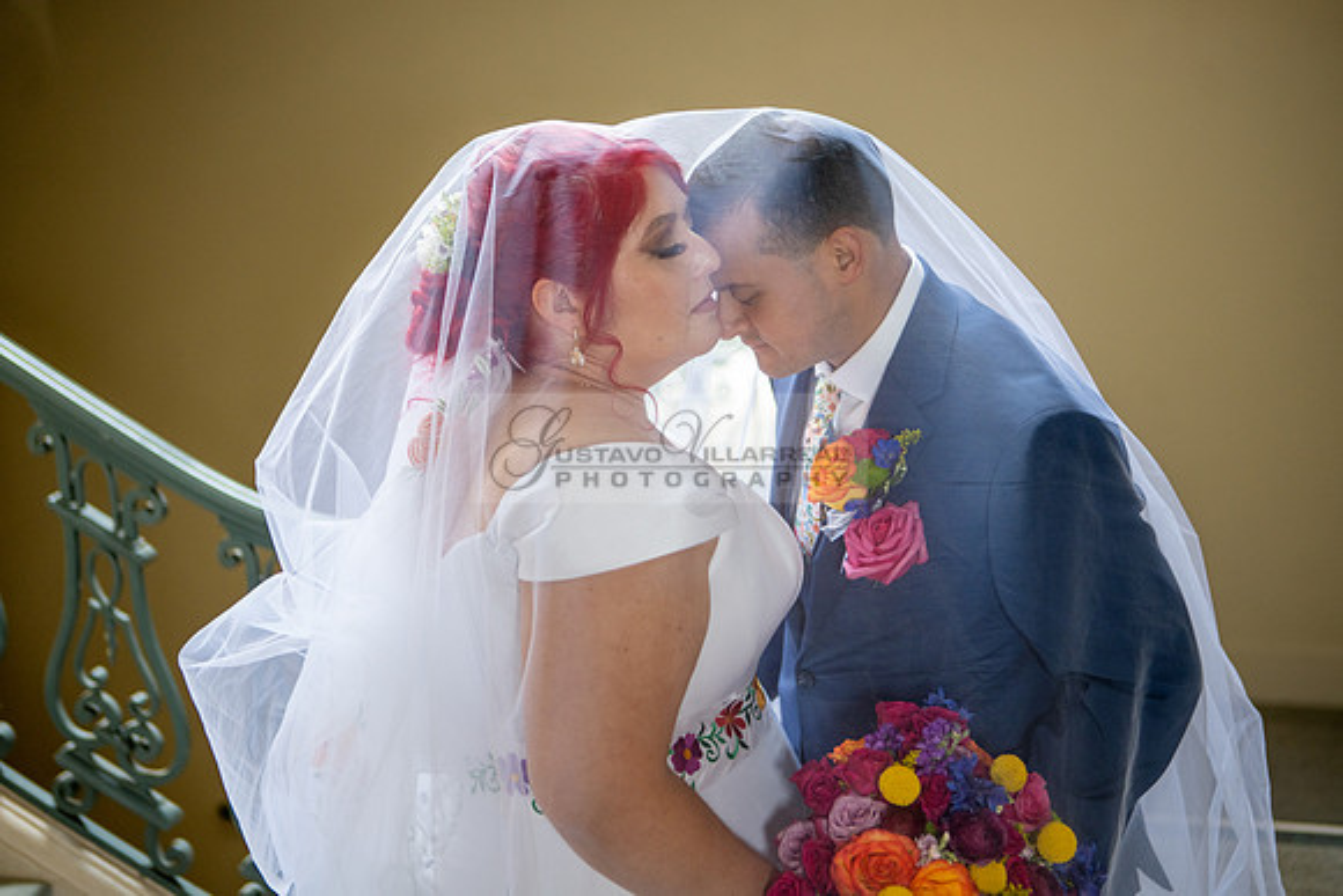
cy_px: 429
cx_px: 642
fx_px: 1986
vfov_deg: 25.4
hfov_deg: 37.4
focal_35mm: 53
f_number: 2.8
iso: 1250
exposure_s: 1/125
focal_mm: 51
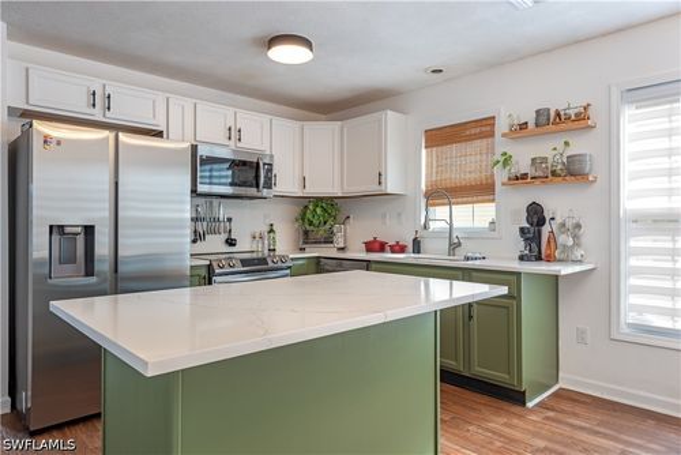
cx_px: 340
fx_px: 435
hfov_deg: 76.1
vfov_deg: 55.2
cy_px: 228
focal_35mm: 23
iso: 100
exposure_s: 1/125
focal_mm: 23
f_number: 9
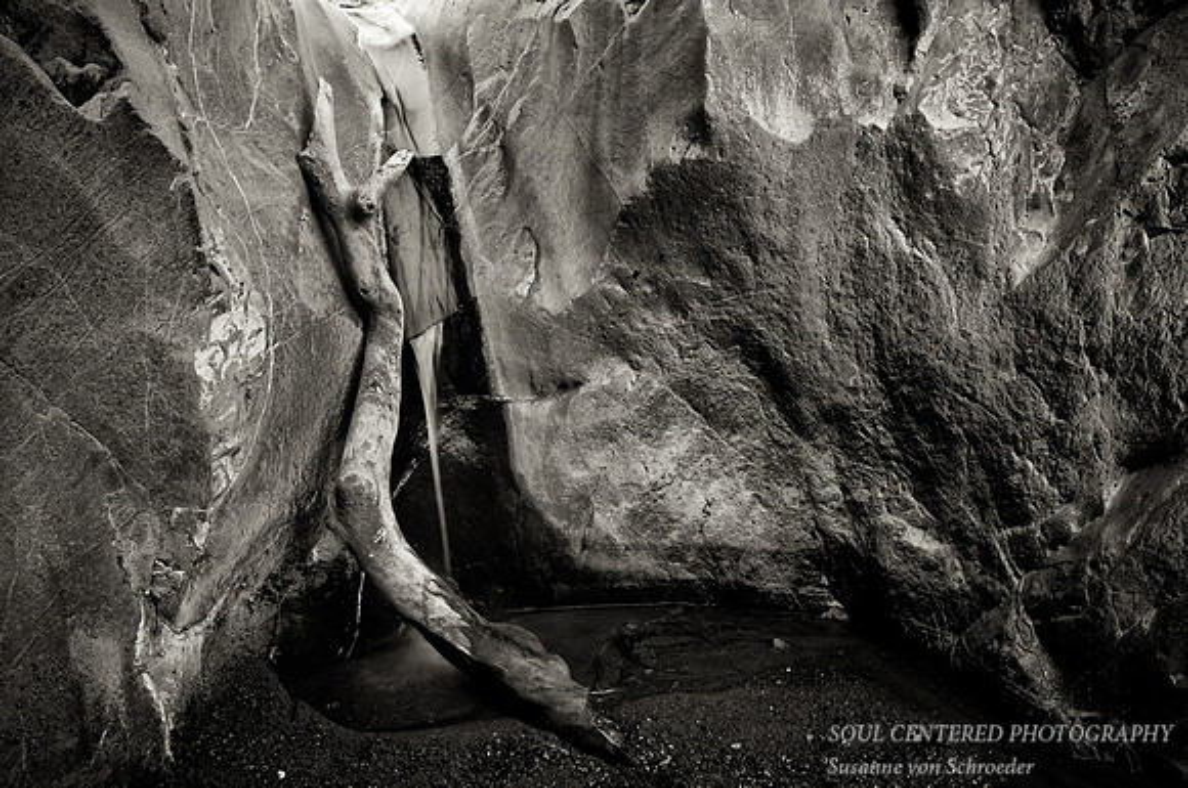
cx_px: 594
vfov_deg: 47.8
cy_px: 394
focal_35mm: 27
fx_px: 890
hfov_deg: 67.5
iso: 100
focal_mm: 18
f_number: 19
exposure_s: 1.5
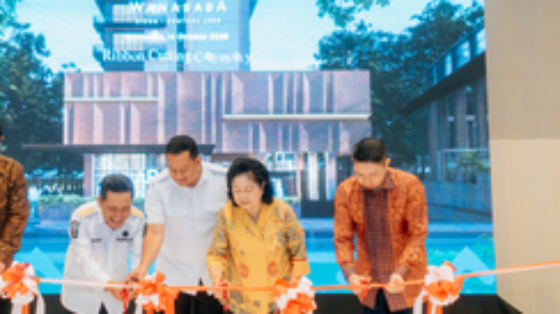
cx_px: 177
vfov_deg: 20.0
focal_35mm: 60
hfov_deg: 34.5
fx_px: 891
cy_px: 166
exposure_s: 1/100
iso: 400
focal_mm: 28
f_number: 2
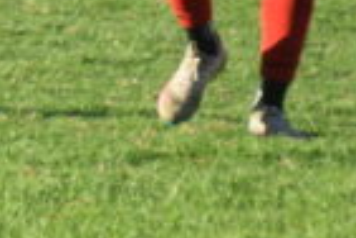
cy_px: -108
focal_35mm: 929
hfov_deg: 2.2
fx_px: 9183
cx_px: -611
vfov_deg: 1.5
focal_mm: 85
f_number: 5.6
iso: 320
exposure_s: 1/500
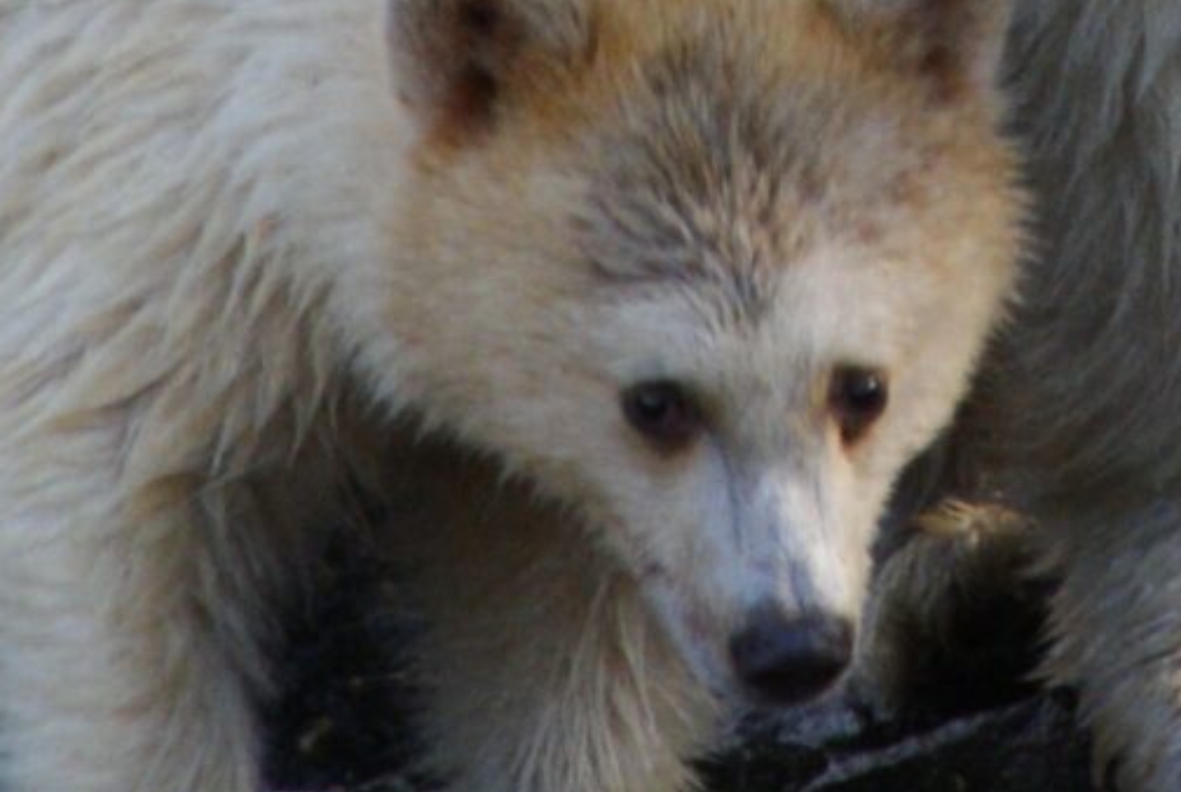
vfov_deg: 0.7
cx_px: 1031
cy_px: -433
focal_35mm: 1903
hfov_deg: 1.1
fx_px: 62539
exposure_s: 1/200
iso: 400
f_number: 8
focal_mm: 250
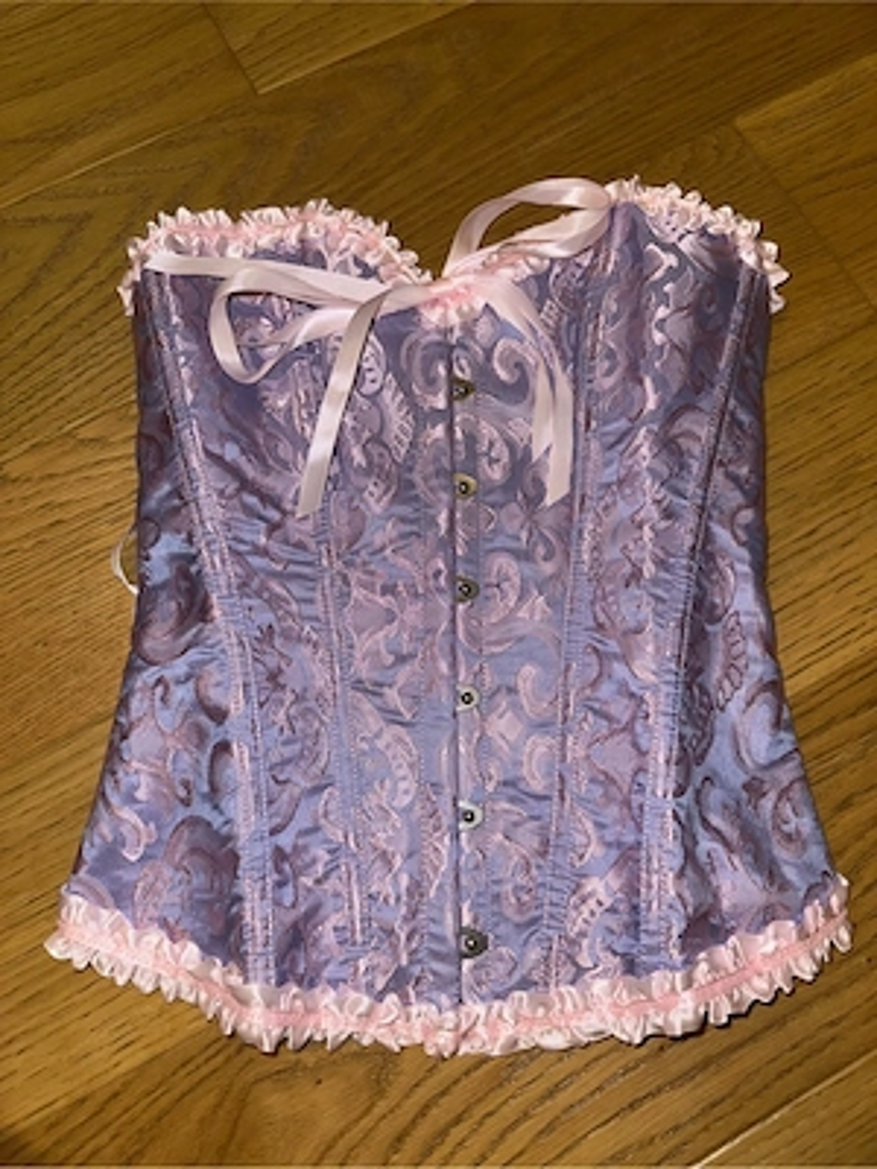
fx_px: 811
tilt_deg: -75.8
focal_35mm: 24
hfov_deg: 56.8
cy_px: 584
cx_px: 438
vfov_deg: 71.6
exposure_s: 1/61
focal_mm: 6.86
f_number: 1.78
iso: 50
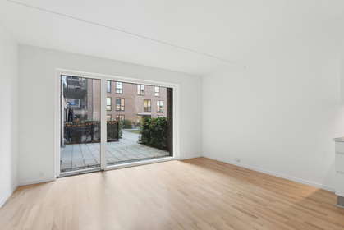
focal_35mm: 17
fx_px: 165
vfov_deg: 69.7
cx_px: 172
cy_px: 115
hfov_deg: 92.4
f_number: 8
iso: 200
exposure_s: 1/3.33
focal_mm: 11.5
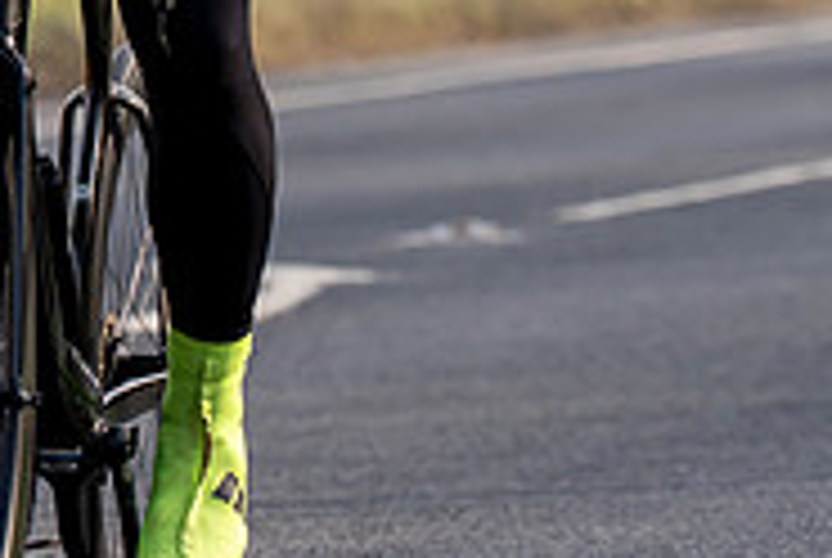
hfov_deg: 2.4
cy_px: -275
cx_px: 116
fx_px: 19745
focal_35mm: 853
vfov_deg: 1.6
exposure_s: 1/800
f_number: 4
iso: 125
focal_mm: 139
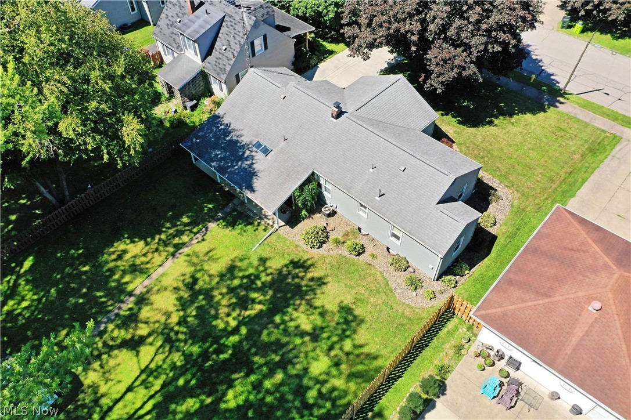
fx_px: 491
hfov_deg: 65.5
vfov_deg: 46.4
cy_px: 210
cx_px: 316
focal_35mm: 28
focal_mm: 10.26
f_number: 5.6
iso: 100
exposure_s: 1/400
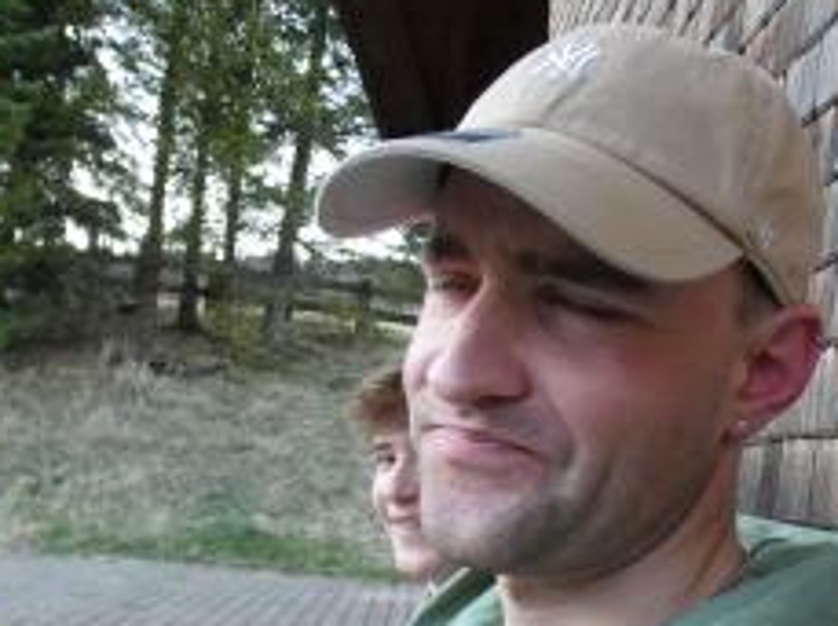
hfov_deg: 52.7
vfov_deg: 40.6
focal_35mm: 35
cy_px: 326
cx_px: 392
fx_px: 846
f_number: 2.8
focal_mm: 3.6
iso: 400
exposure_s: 1/125
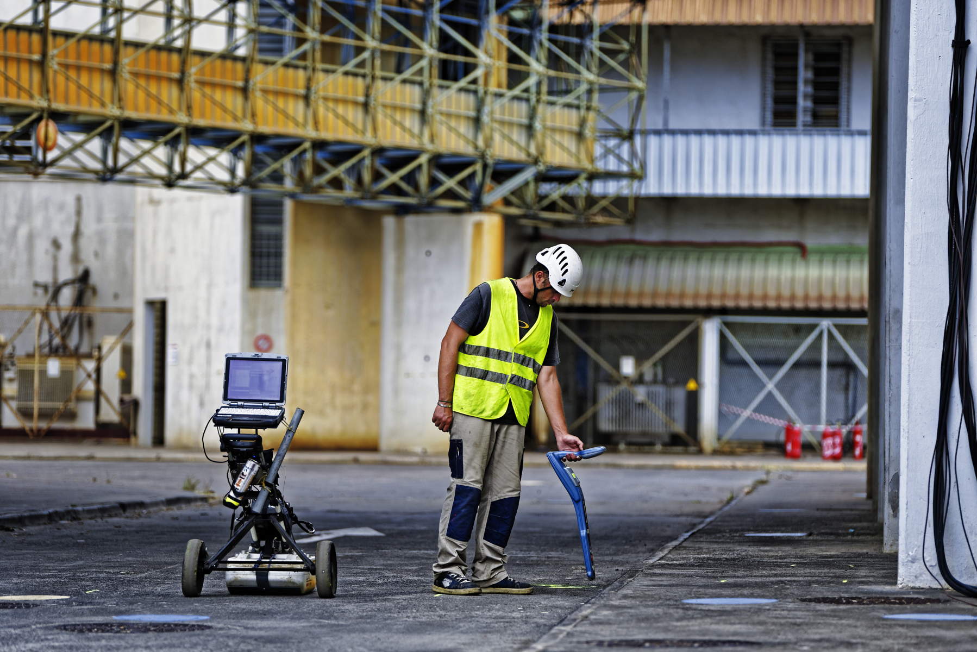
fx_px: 3800
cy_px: 326
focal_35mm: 140
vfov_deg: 9.8
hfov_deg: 14.6
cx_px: 488
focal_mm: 140
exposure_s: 1/1250
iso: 100
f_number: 2.8
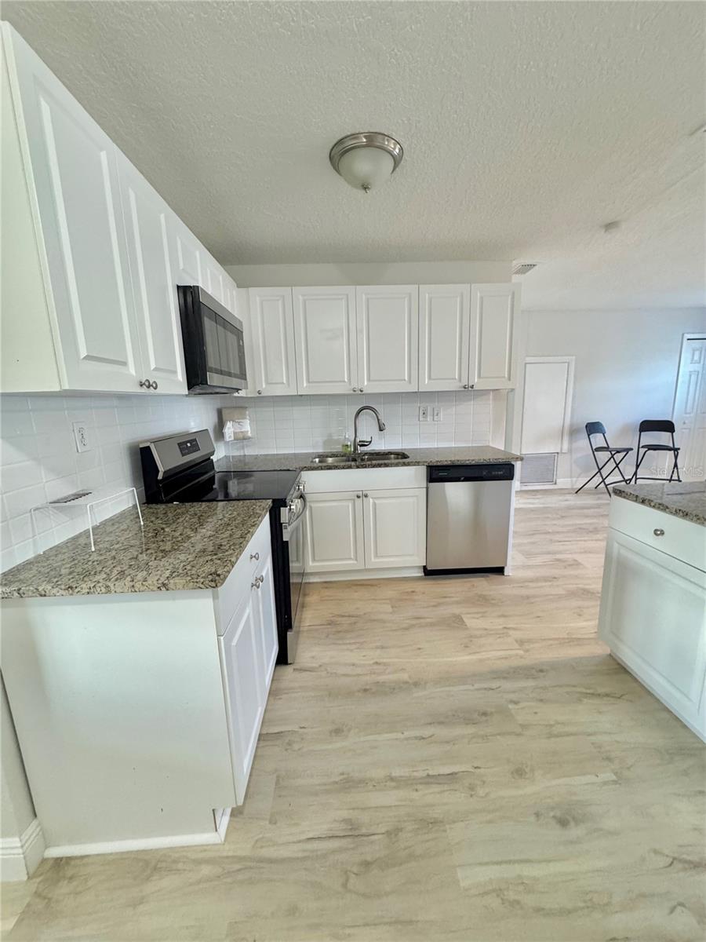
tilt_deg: -8.8
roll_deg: +1.0
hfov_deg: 85.7
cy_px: 471
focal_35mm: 14
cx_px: 353
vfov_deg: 102.1
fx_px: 381
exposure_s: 1/60
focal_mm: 2.22
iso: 400
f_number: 2.2
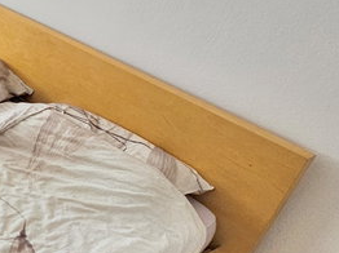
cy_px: 54
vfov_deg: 27.0
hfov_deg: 22.8
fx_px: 519
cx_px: -253
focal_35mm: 53
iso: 100
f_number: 2.2
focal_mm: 2.2
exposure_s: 1/50
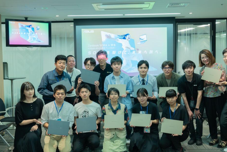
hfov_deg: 44.5
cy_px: 80
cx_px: 123
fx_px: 277
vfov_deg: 30.5
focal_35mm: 44
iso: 1600
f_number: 5.6
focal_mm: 40
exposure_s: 1/60
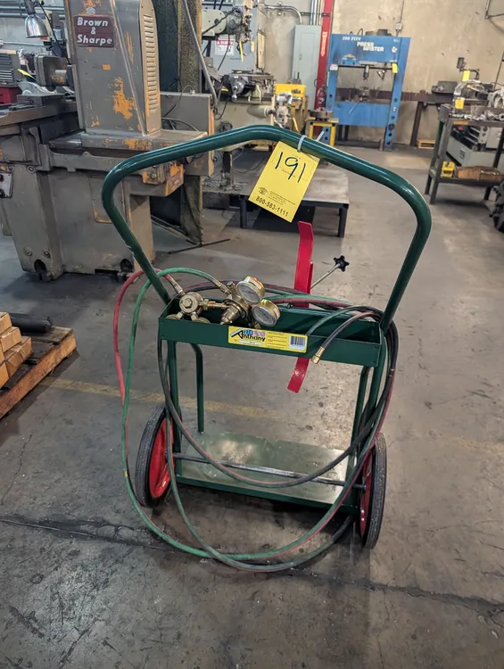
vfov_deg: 71.5
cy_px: 334
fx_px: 465
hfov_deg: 57.0
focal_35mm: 24
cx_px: 252
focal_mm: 6.9
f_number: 1.68
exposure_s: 1/120
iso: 614
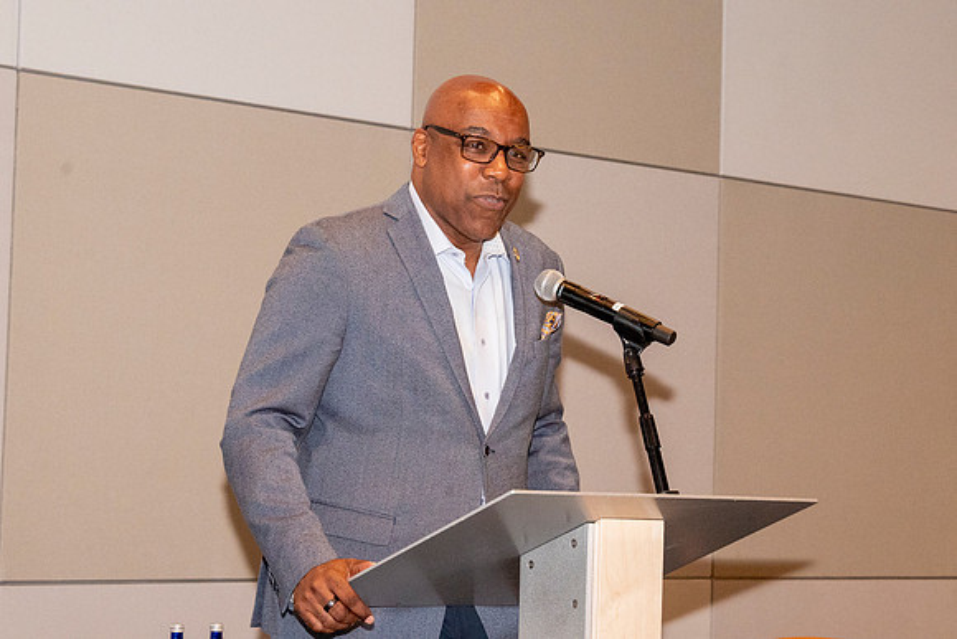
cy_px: 320
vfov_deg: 15.2
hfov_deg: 22.6
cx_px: 478
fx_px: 2393
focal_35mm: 90
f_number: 9
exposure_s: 1/100
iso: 2000
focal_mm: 60
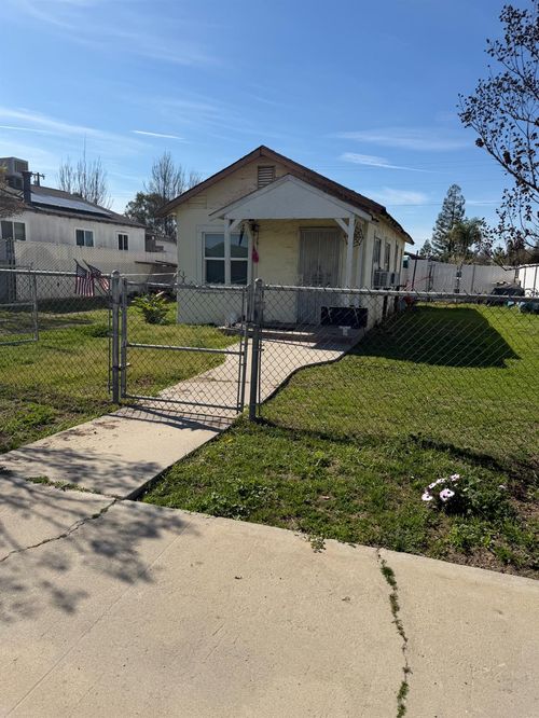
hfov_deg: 56.8
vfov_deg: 71.6
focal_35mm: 24
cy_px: 359
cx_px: 270
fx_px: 498
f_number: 1.78
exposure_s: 1/6711
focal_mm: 6.76
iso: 80
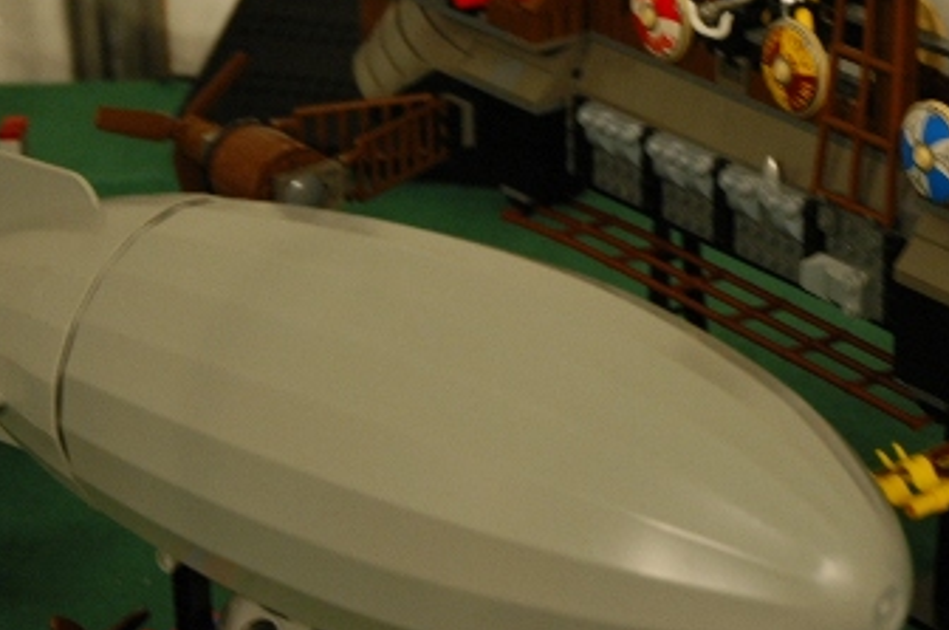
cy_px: -59
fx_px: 3764
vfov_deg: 9.5
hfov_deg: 14.3
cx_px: 780
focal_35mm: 143
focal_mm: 40
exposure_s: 1/15
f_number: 4.5
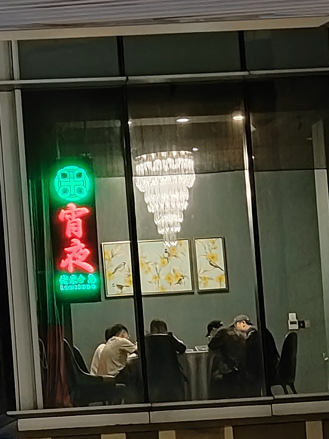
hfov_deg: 3.7
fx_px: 5056
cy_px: 308
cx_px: 101
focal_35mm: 399
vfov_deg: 5.0
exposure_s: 1/25
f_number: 3.5
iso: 3727
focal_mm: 16.85
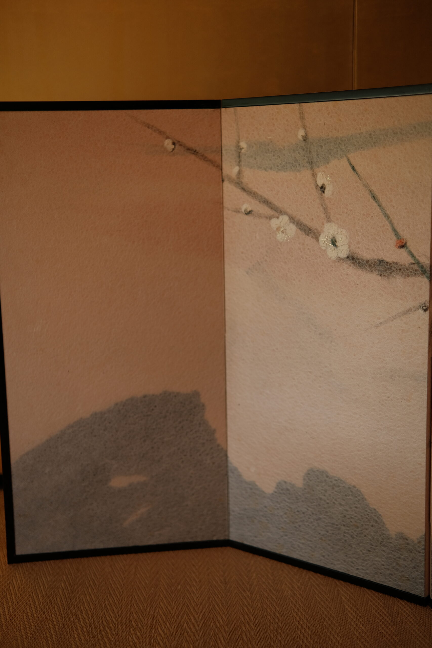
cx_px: 216
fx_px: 900
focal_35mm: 50
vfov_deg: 39.6
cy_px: 324
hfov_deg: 27.0
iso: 200
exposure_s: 1/200
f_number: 1.4
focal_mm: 33
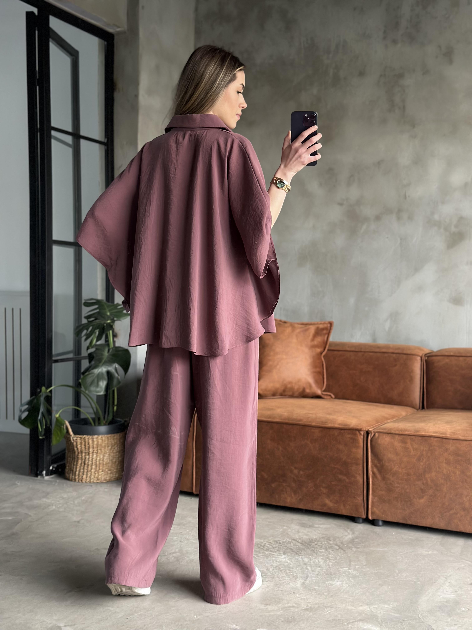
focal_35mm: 48
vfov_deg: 39.7
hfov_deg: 30.3
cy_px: 315
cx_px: 236
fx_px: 873
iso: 250
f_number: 1.78
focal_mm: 6.86
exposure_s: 1/60
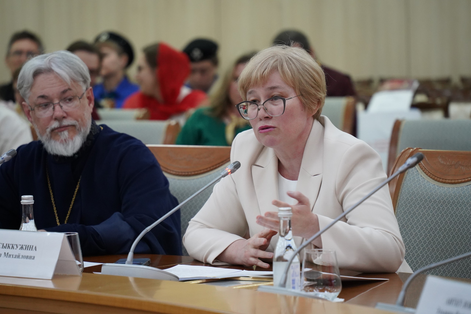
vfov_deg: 6.9
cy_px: 157
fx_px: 2617
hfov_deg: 10.3
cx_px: 236
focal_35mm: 200
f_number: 5.6
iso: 6400
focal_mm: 200
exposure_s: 1/160
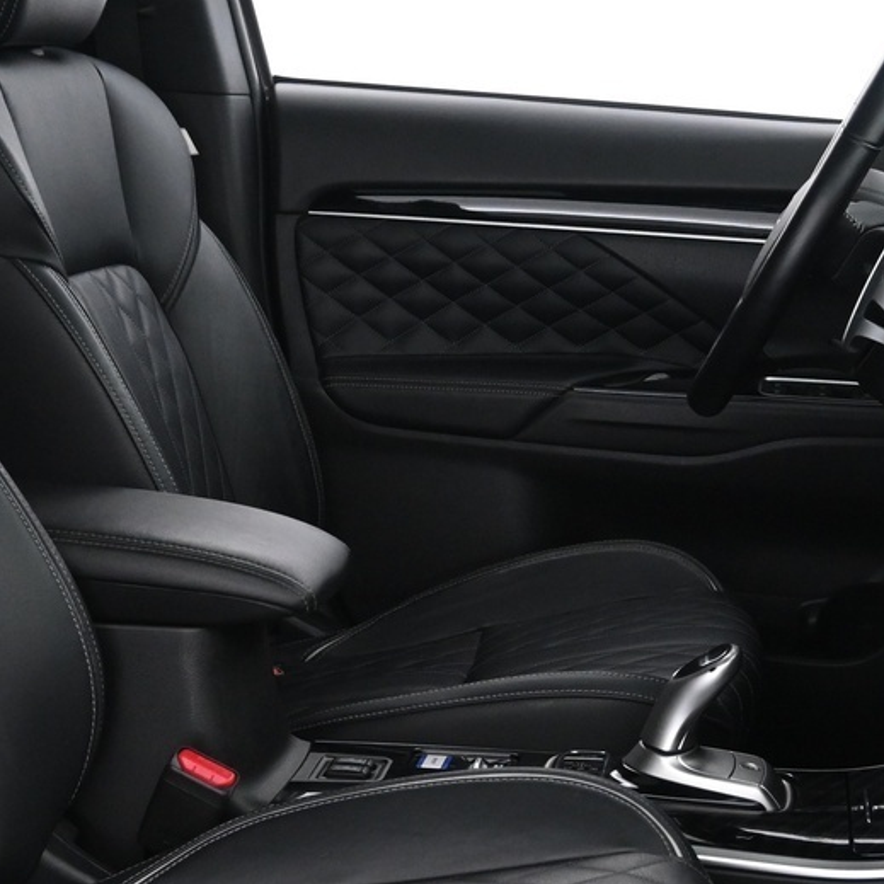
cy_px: 591
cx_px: 426
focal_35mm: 78
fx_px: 2244
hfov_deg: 22.3
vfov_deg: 22.2
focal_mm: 19.5
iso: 1600
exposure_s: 1/30
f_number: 3.8
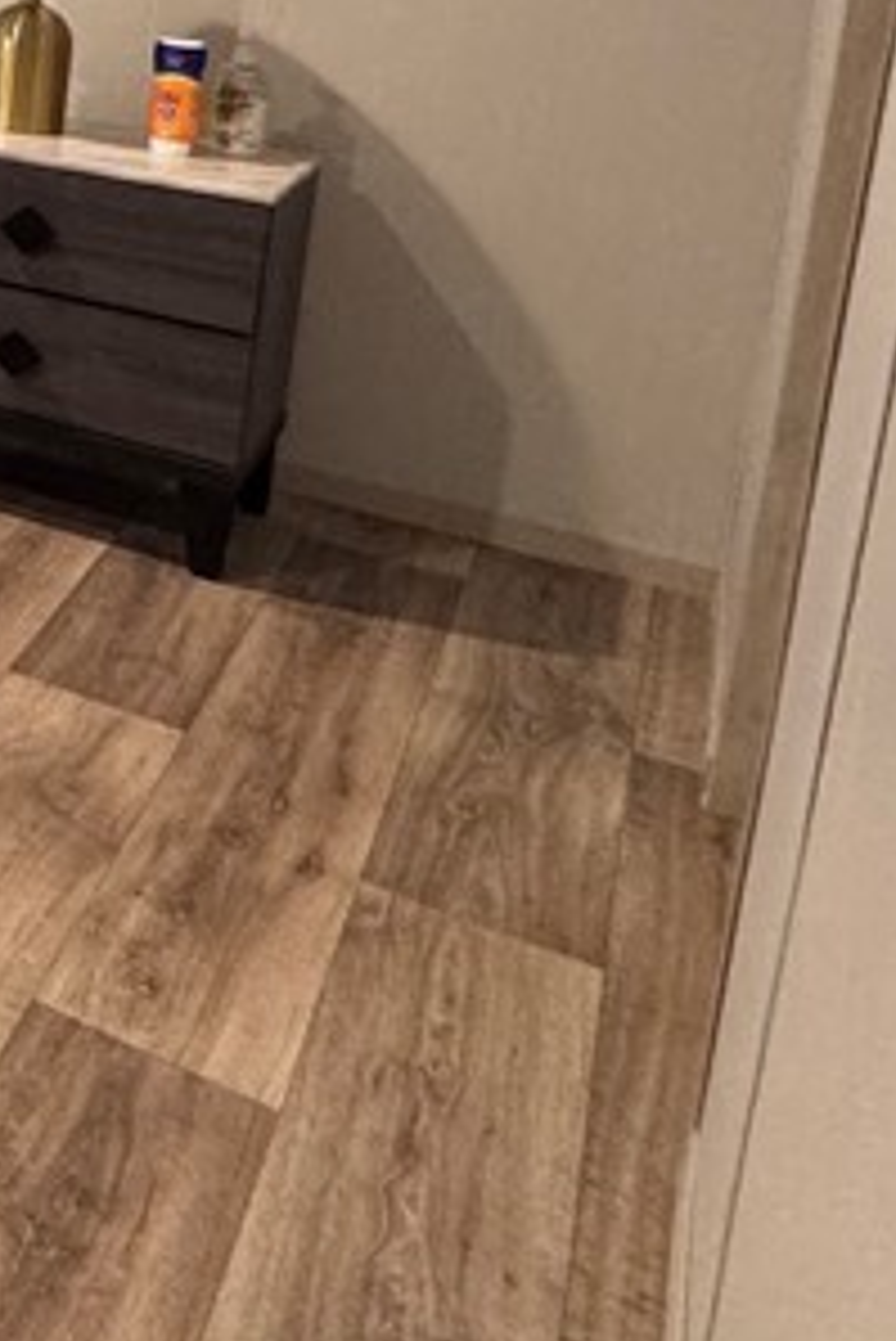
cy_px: -45
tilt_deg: -8.5
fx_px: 1864
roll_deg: -1.5
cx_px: -1103
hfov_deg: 16.4
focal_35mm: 50
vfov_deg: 35.3
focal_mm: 2.22
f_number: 2.2
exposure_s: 1/60
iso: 500
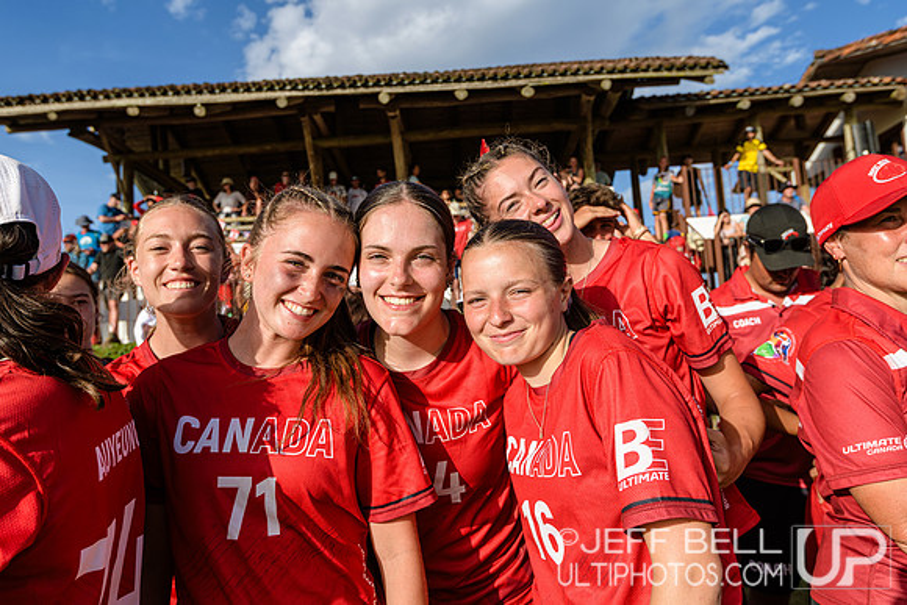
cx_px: 454
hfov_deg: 67.4
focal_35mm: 27
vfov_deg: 48.0
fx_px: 680
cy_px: 302
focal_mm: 27
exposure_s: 1/500
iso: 100
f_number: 5.6
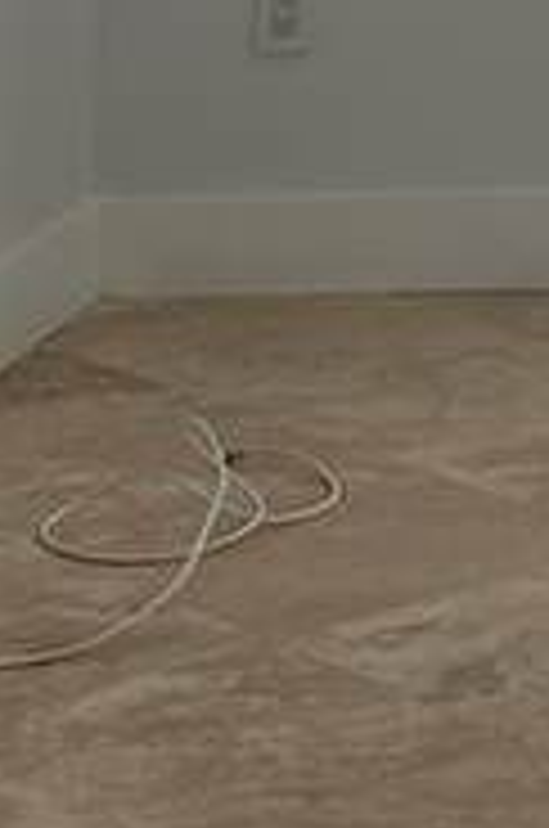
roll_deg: -0.8
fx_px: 3995
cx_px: 1935
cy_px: -806
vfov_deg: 10.8
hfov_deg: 6.7
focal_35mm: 174
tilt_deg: +1.2
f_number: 1.78
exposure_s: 1/446
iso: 80
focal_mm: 6.86
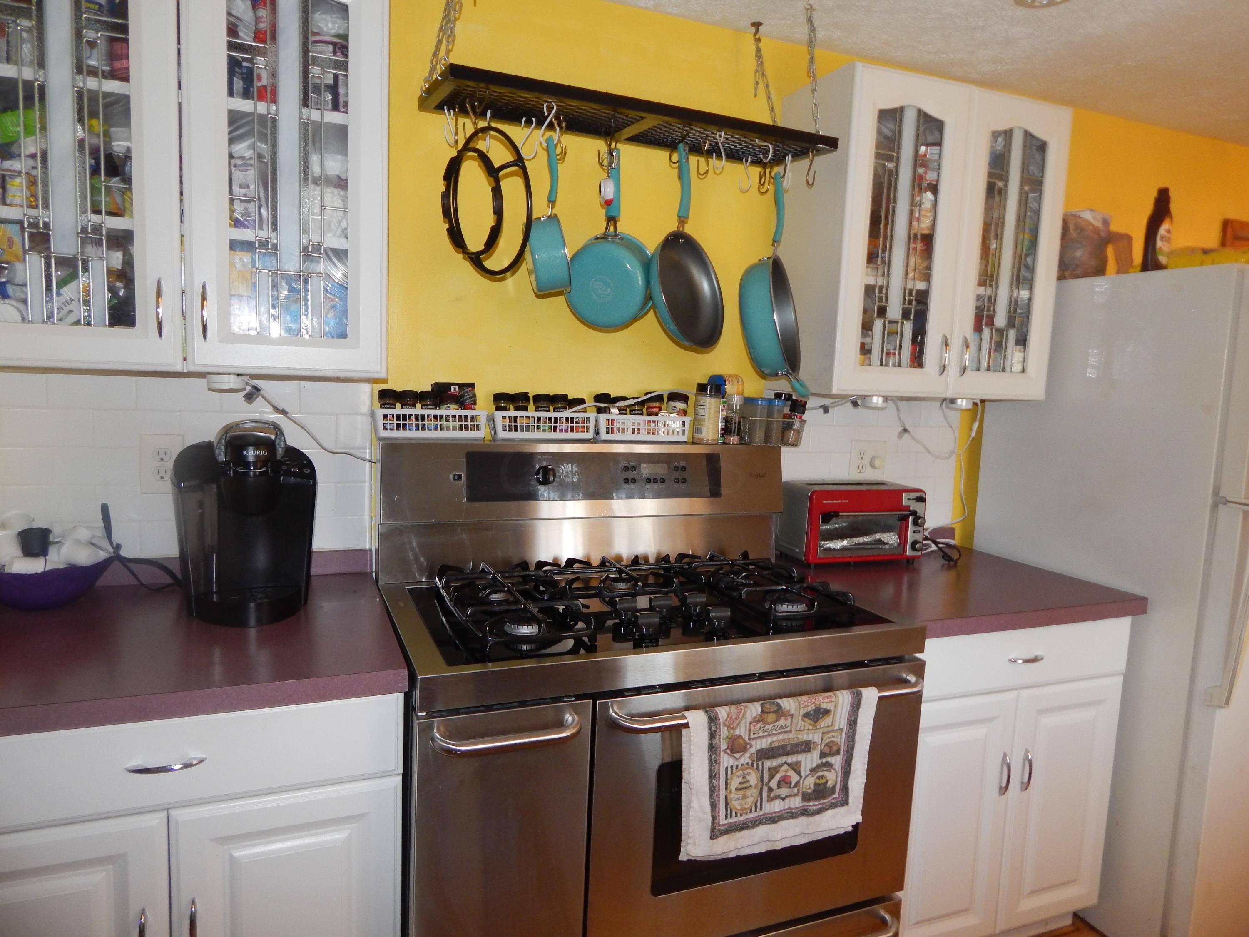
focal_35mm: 23
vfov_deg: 58.9
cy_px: 468
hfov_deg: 73.9
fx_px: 830
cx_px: 624
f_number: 3
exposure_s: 1/30
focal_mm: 4
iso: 200
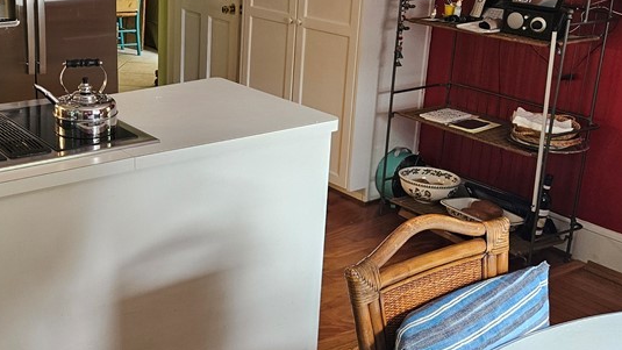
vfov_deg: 24.7
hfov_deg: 40.9
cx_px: 116
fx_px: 792
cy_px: 93
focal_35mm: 48
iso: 200
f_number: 1.8
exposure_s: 1/120
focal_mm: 5.4
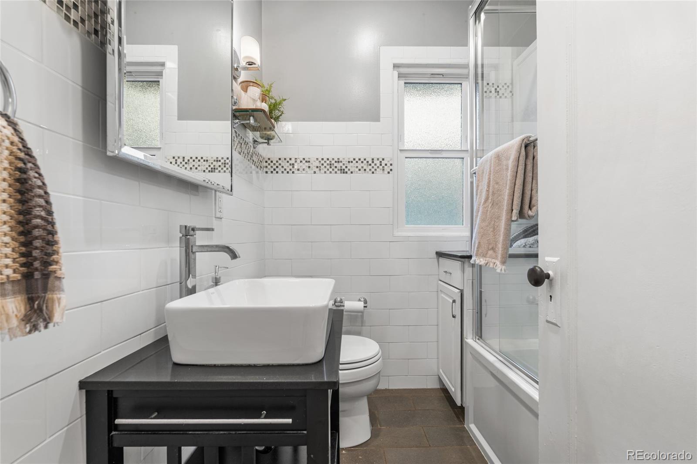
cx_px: 348
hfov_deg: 96.7
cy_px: 232
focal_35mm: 16
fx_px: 310
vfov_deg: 73.7
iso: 160
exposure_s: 1.3
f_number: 8
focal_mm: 16
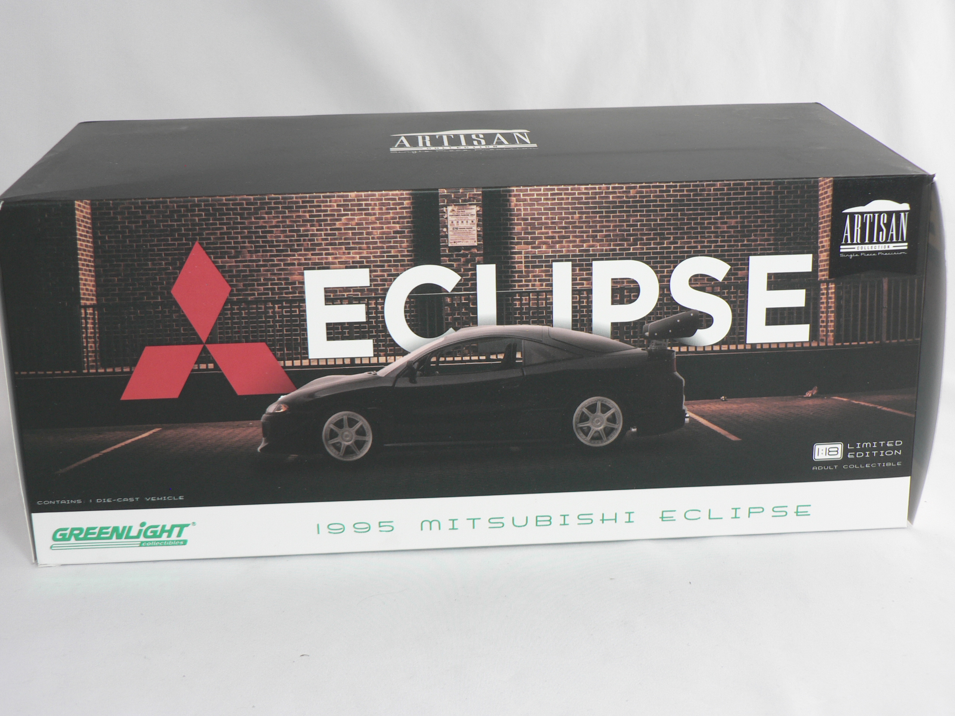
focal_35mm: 56
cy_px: 358
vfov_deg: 26.1
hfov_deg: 34.3
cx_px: 478
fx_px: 1545
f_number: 2.8
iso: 80
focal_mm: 9.3
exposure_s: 1/60
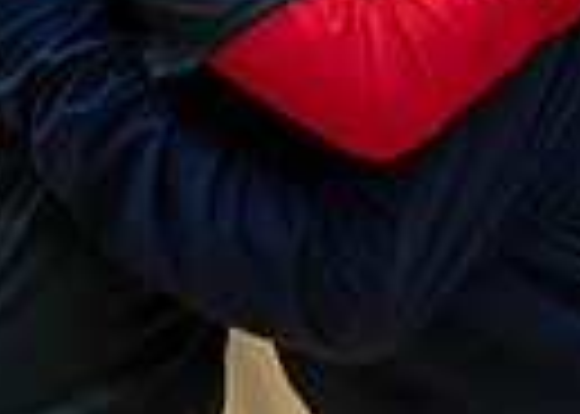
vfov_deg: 5.4
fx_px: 4346
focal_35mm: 264
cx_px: 402
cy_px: 199
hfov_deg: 7.6
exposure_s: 1/1000
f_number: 1.2
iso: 1000
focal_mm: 50
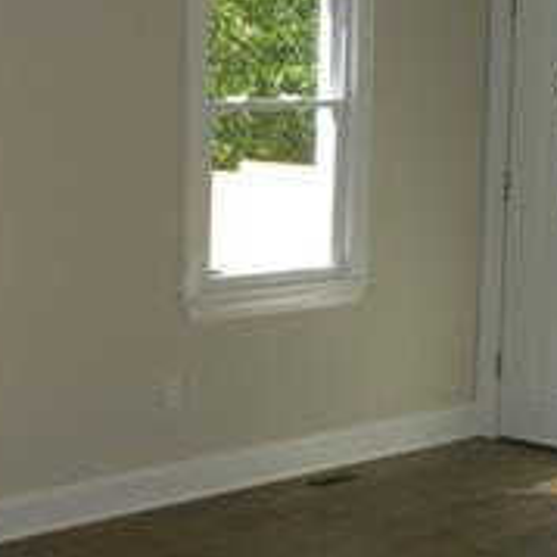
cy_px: 336
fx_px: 1893
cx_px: 103
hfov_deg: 16.6
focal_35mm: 104
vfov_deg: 16.7
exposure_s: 1/81.7
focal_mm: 5.8
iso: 64
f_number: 3.5
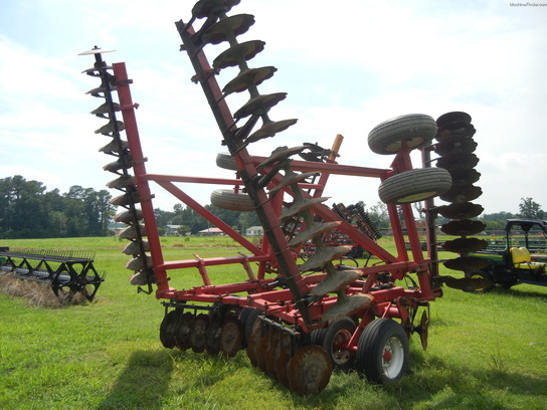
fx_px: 474
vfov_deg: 46.8
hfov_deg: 60.0
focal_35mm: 30
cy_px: 205
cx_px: 274
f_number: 7
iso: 160
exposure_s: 1/393
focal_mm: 5.4
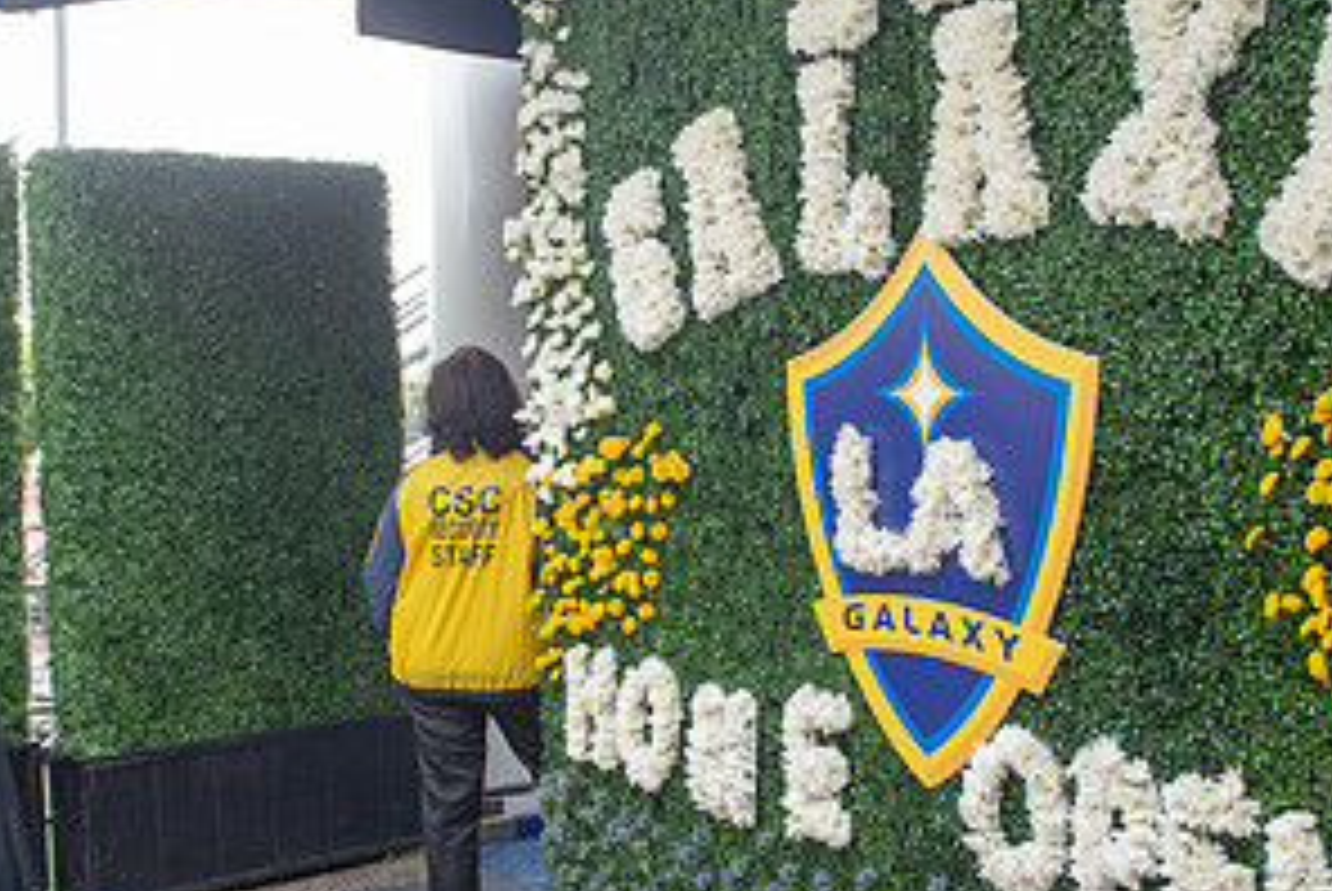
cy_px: 448
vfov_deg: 28.7
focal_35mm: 47
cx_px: 634
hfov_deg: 41.9
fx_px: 1741
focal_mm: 24
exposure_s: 1/250
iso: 500
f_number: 3.5
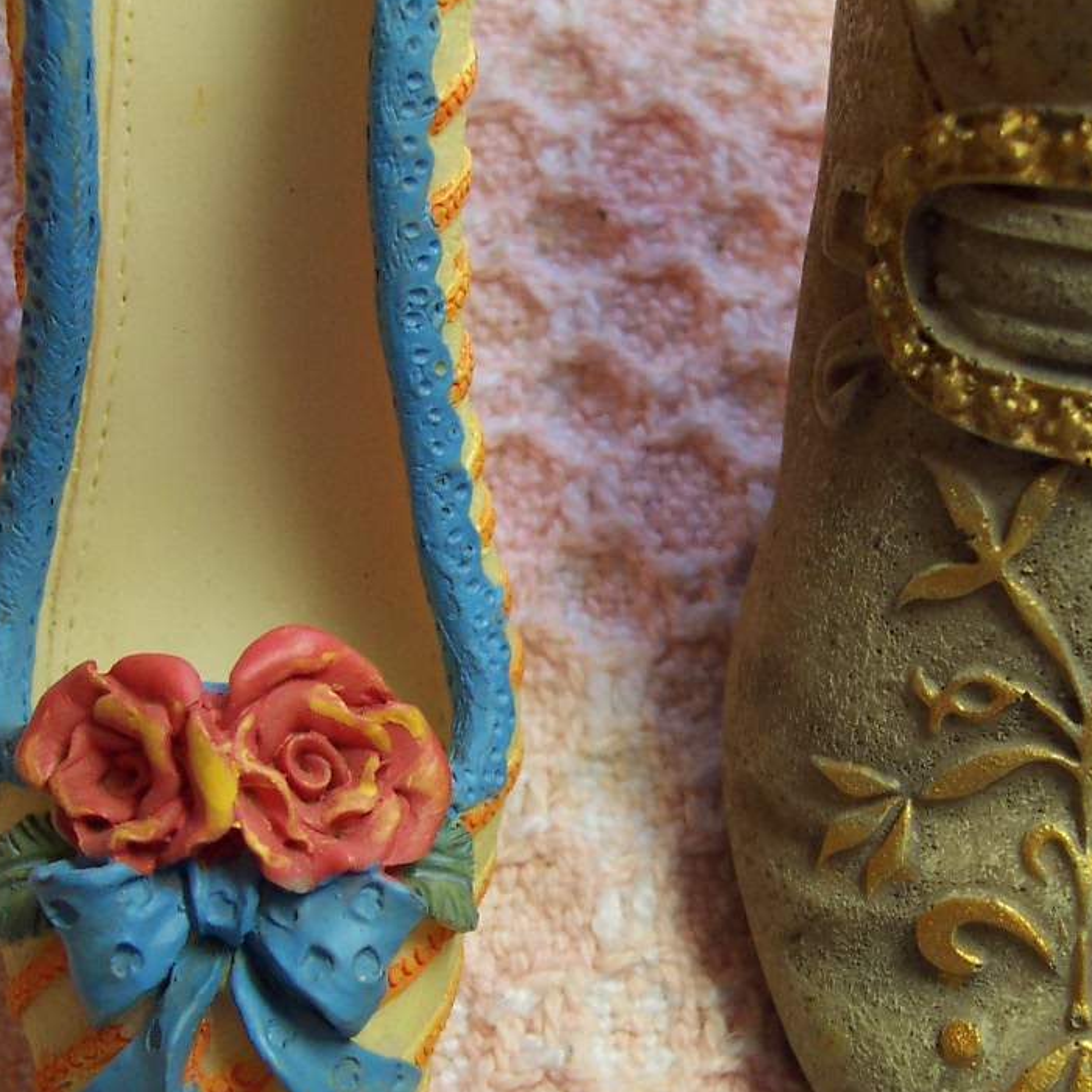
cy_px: 660
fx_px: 1999
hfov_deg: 30.4
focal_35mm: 56
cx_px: 696
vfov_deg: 30.5
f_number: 2.8
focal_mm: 5.6
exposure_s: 1/60
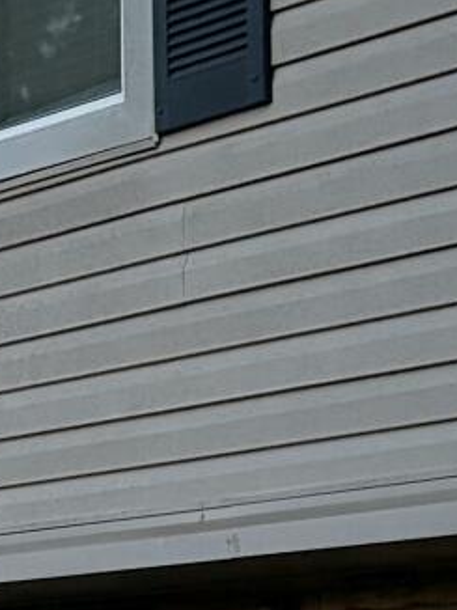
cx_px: 58
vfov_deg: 12.0
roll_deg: +1.1
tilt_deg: -1.7
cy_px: 864
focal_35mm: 159
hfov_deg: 9.3
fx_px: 2801
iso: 1000
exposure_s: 1/30
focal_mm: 5.96
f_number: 1.6
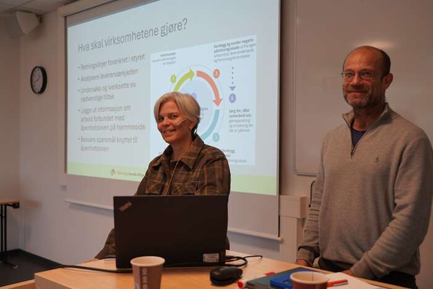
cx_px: 216
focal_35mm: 40
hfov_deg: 48.5
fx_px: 481
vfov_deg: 33.4
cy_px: 144
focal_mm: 40
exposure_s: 1/160
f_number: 4
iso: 400
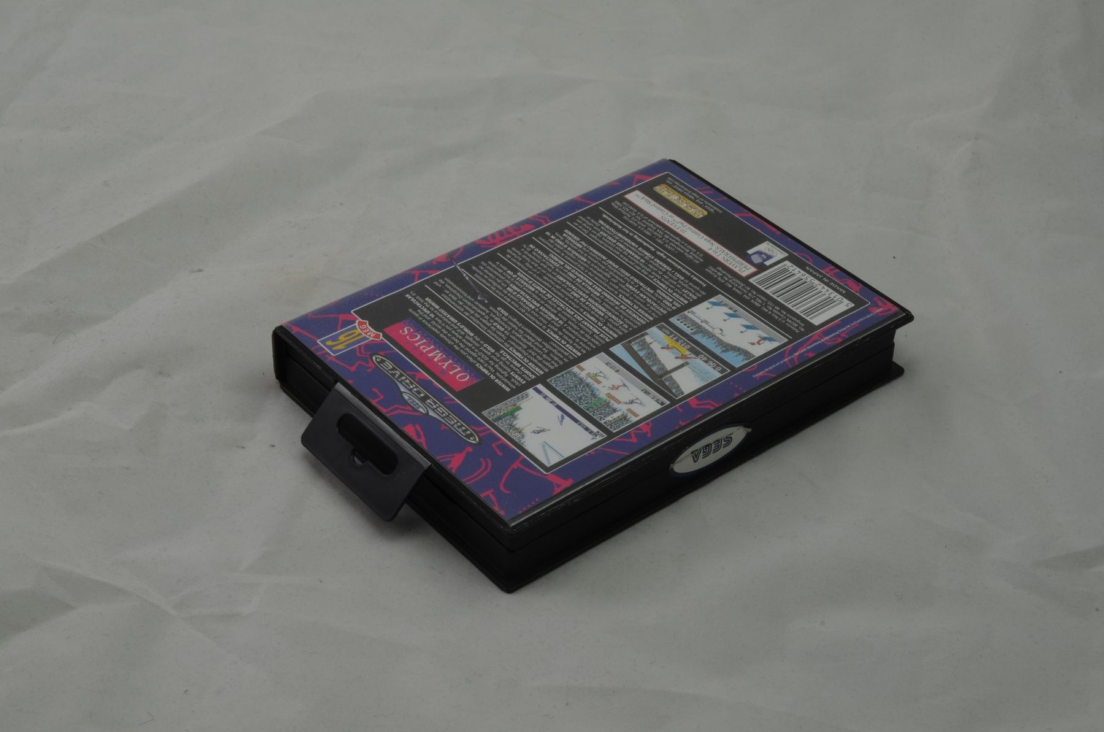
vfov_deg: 22.5
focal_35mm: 60
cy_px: 366
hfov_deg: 33.5
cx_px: 552
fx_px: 1837
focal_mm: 40
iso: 100
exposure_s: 1/3
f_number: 20
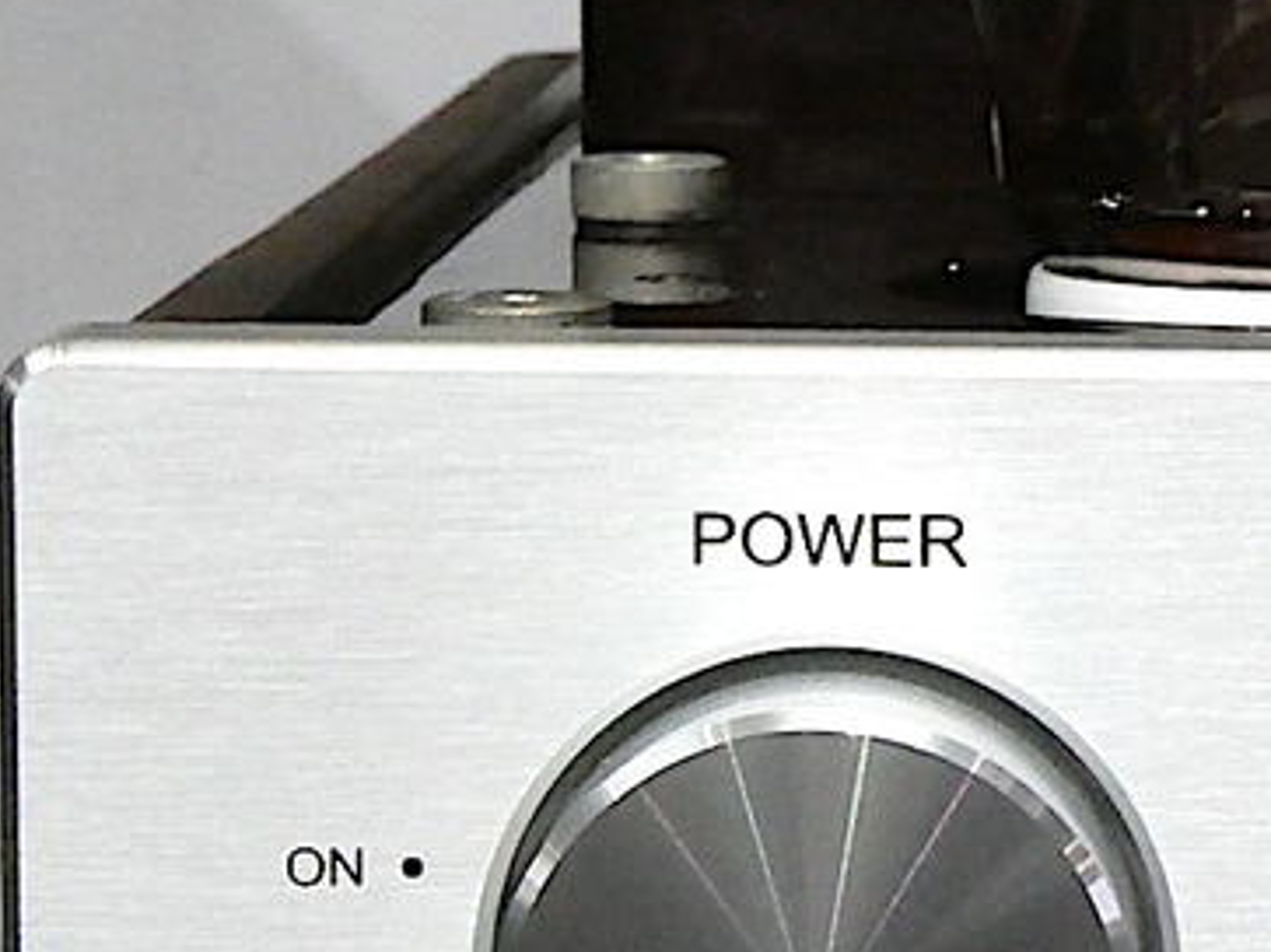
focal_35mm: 222
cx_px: 1530
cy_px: 819
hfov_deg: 8.8
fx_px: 8149
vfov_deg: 6.7
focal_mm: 15
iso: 1600
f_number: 8
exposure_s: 1/30
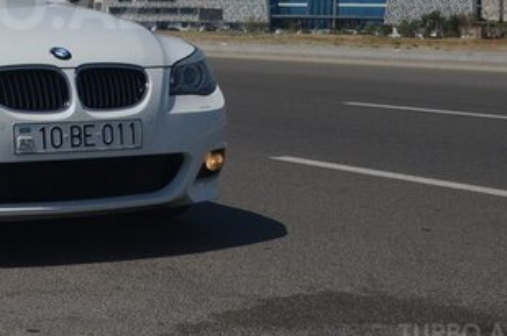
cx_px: -11
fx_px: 1350
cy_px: 4
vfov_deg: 14.0
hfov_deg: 20.5
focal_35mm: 96
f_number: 9
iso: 100
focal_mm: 30
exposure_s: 1/320
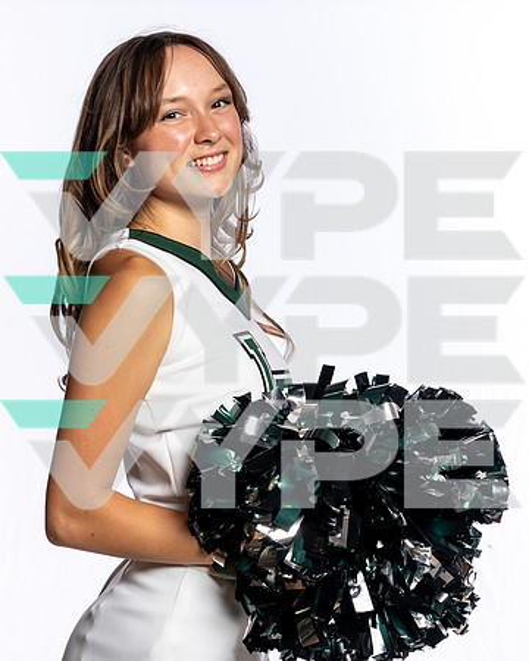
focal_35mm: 80
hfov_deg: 19.1
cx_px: 195
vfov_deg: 23.8
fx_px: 1570
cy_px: 330
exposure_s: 1/250
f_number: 8
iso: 125
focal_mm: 57
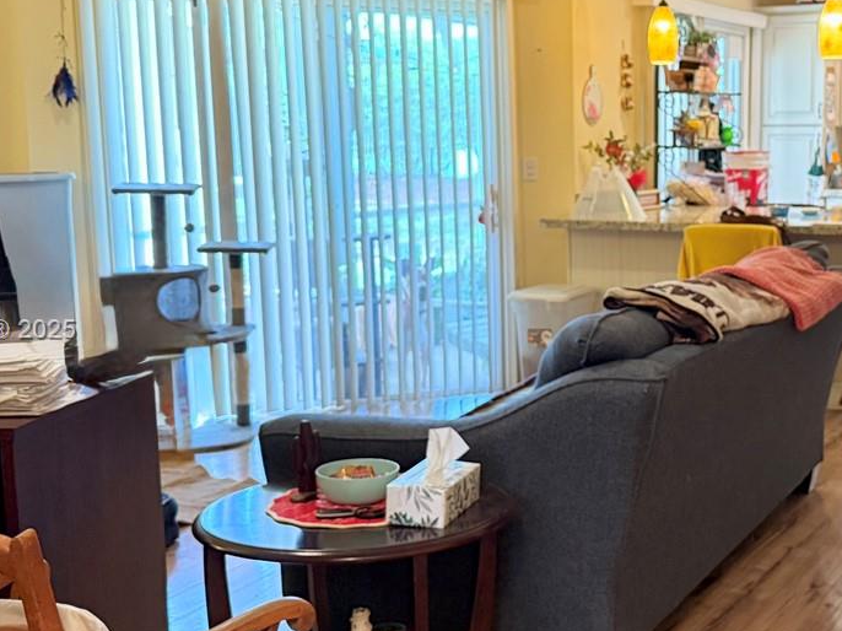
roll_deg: +1.3
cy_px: 331
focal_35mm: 56
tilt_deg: -7.9
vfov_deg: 26.1
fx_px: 1362
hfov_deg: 33.4
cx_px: 665
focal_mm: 6.76
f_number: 1.78
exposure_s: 1/40
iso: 640
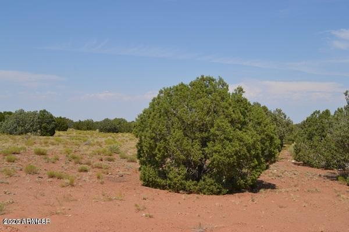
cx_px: 174
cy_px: 116
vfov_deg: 36.9
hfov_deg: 53.1
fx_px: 349
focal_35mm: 36
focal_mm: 24
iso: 100
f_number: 9
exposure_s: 1/320
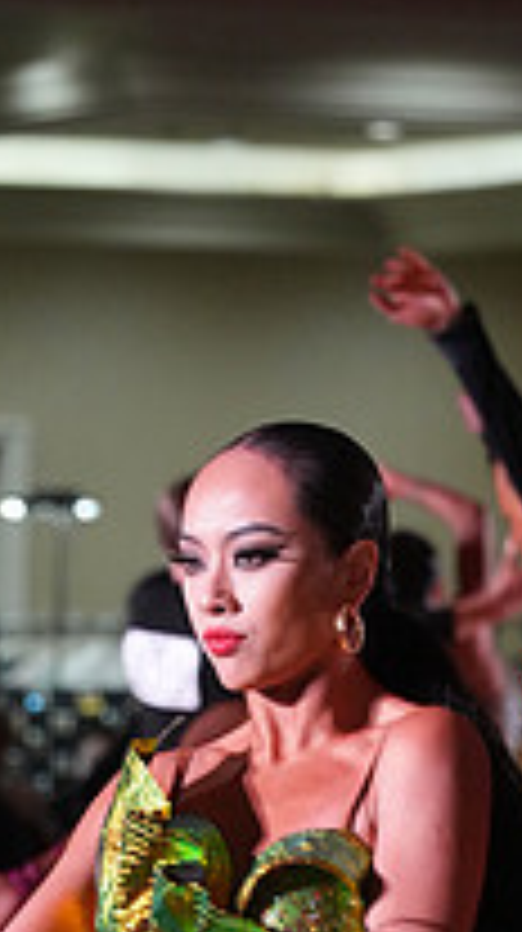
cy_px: 1234
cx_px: 556
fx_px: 10735
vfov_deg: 4.9
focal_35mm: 435
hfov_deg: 2.8
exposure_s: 1/200
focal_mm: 148
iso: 4000
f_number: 5.6
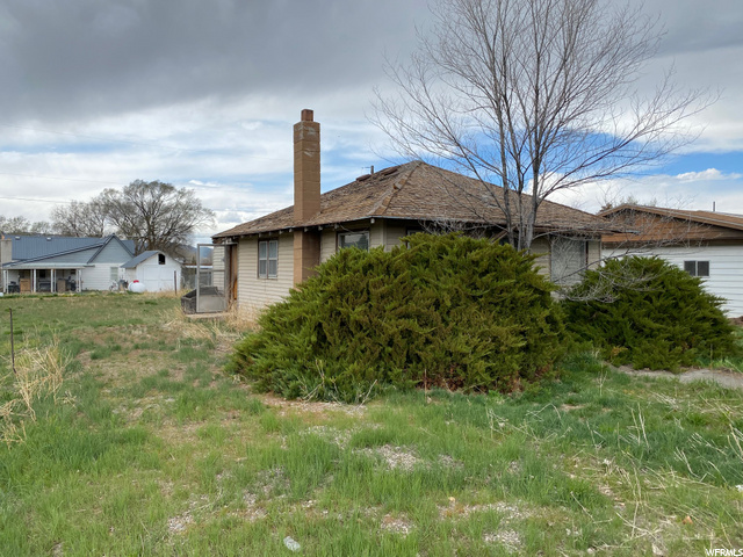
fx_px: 558
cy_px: 278
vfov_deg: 53.1
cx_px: 372
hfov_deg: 67.3
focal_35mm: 26
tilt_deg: -0.4
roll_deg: -0.8
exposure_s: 1/2028
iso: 32
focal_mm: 4.25
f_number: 1.8
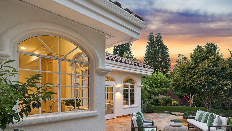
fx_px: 142
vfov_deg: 48.3
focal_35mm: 23
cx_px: 159
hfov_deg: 75.6
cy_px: 92
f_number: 10
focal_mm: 14
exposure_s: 1/5
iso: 500
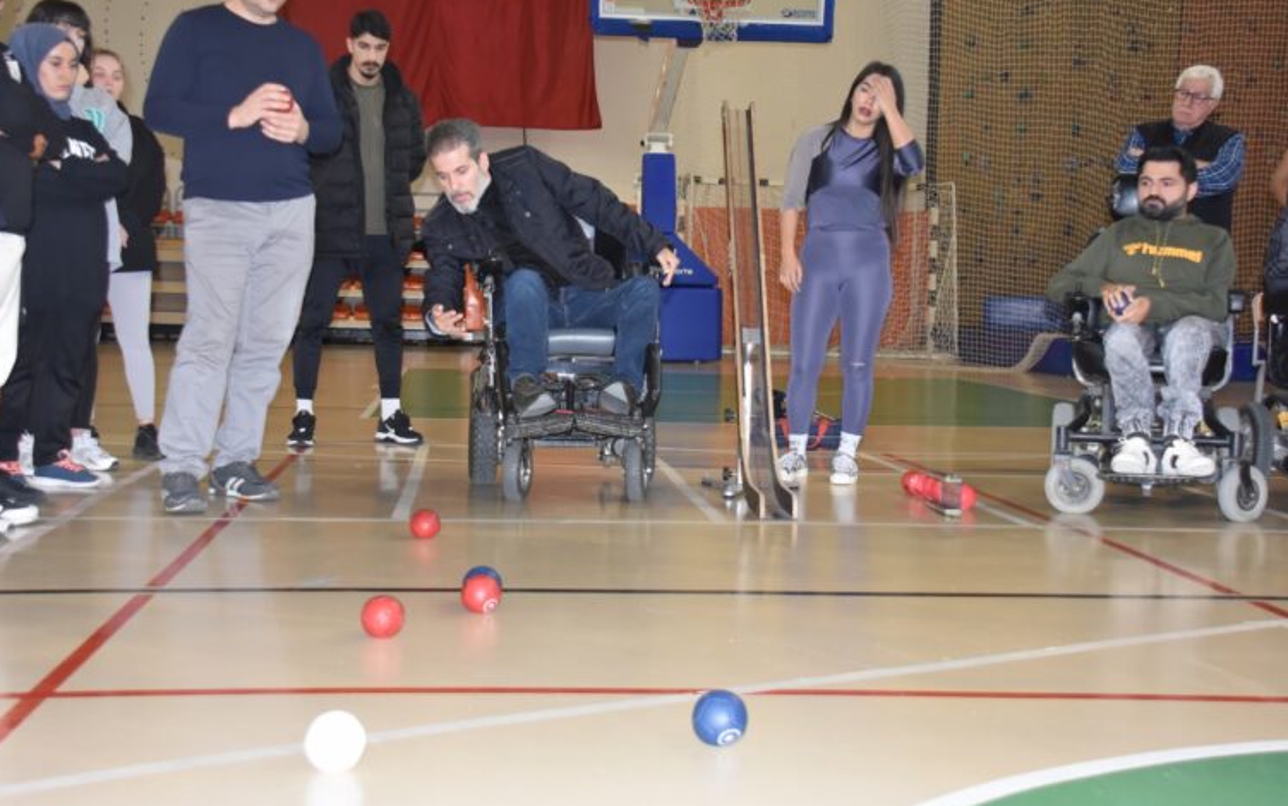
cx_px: 633
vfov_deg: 25.8
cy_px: 372
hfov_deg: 40.3
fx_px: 1756
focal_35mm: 50
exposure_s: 1/60
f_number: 4.2
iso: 1100
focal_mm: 32
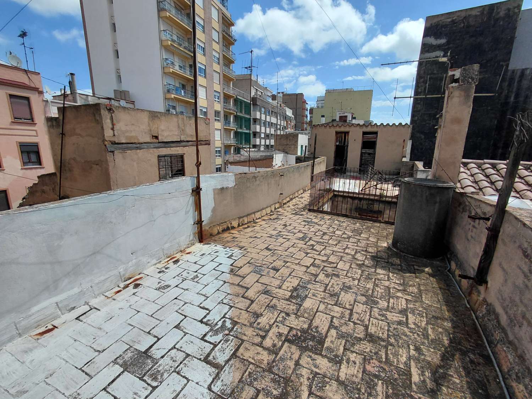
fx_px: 246
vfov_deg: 78.1
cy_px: 200
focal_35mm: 16
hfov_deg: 94.5
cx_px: 266
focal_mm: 1.64
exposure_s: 1/2519
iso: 40
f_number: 2.2
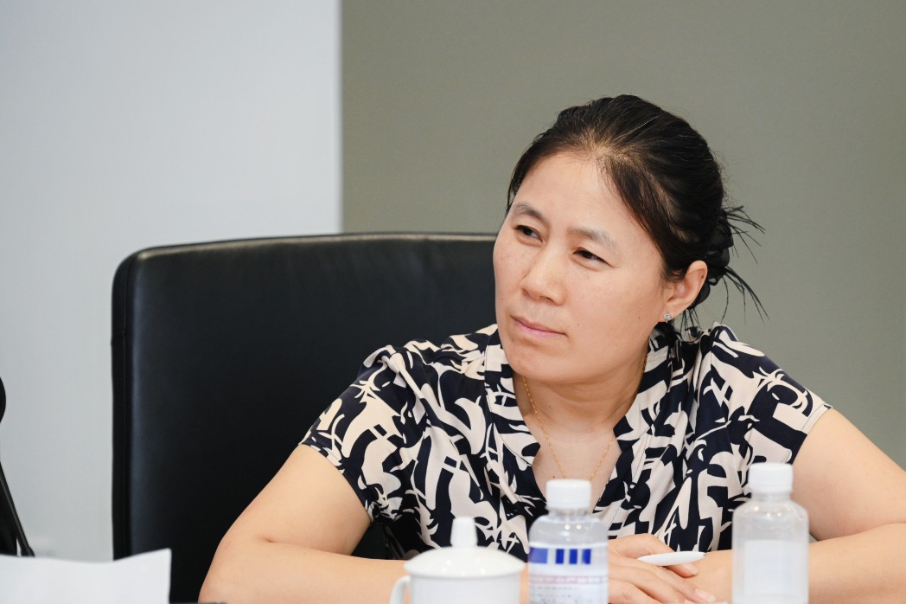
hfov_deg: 12.2
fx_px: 4226
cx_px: 614
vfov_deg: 8.2
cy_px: 363
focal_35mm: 168
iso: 1000
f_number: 4
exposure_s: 1/160
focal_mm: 110
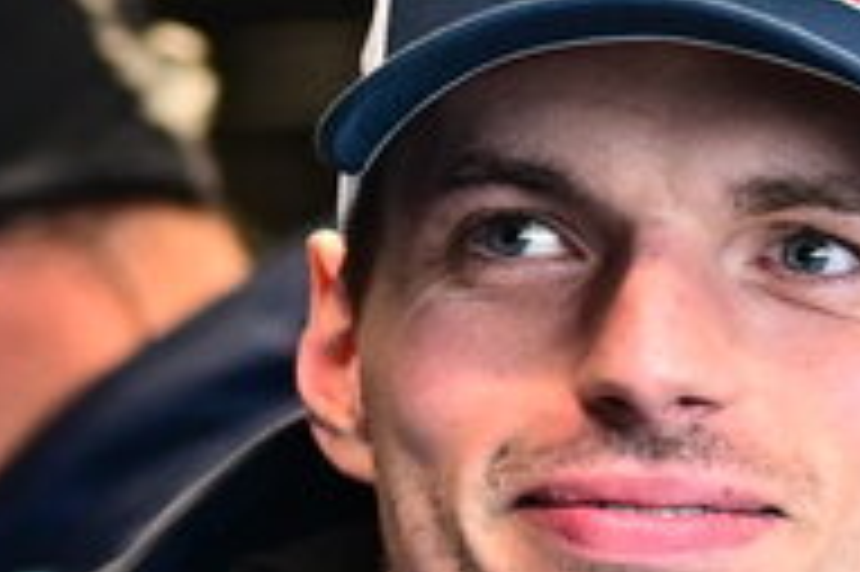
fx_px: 20168
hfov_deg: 2.4
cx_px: 590
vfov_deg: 1.6
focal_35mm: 845
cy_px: 799
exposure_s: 1/250
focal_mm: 135
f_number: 1.8
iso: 800
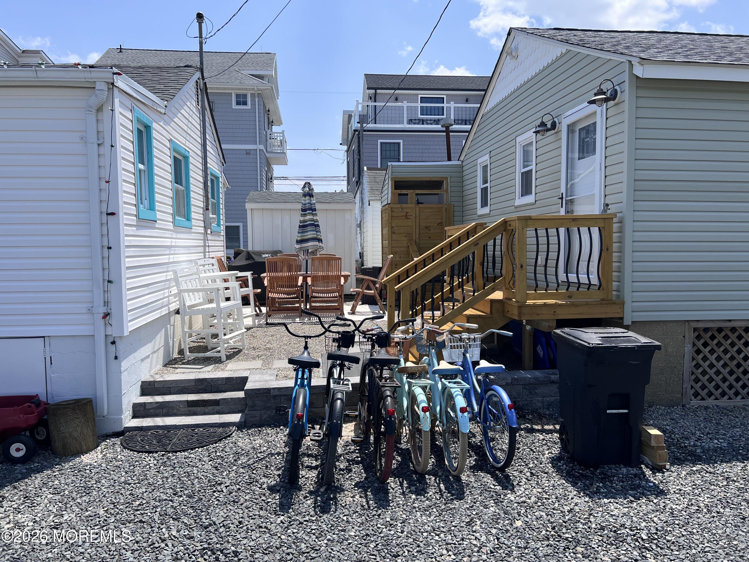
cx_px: 374
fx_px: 563
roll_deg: +0.7
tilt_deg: -3.3
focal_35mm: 26
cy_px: 281
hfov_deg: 67.3
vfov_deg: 53.1
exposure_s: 1/3704
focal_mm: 5.7
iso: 50
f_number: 1.5
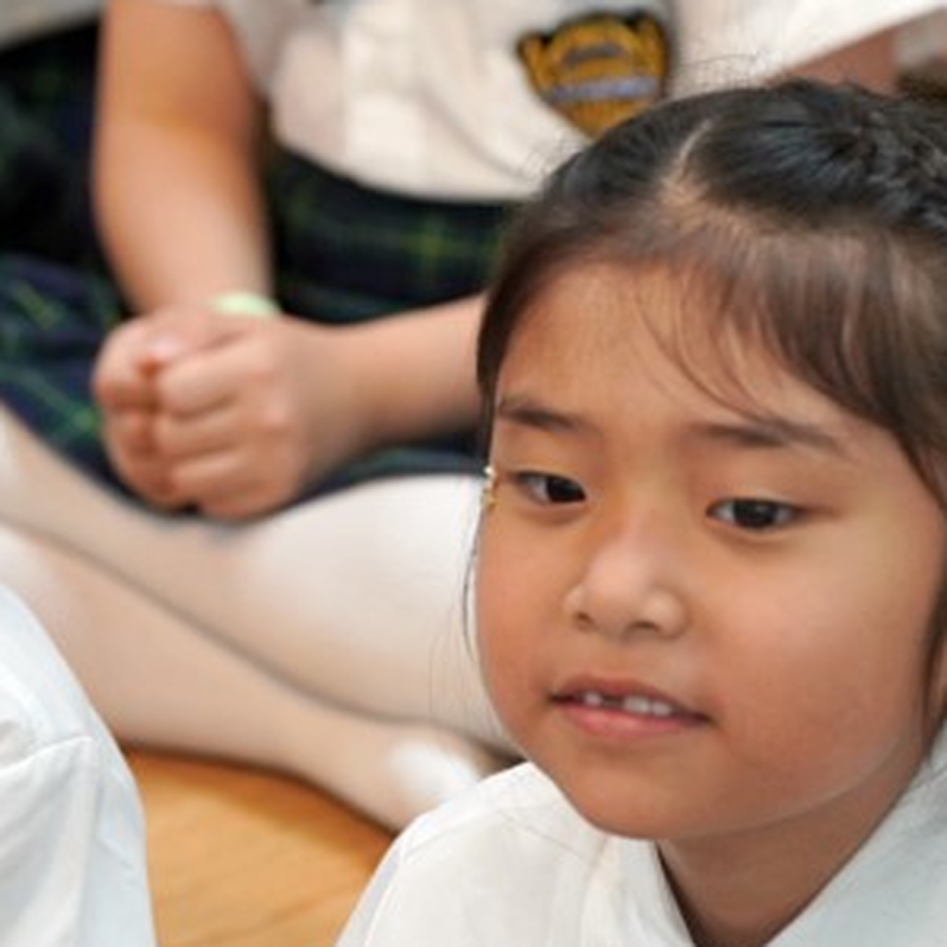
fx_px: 7954
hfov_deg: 6.8
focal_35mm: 257
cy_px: 521
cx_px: 102
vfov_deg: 6.8
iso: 1250
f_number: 4
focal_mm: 100
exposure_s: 1/160
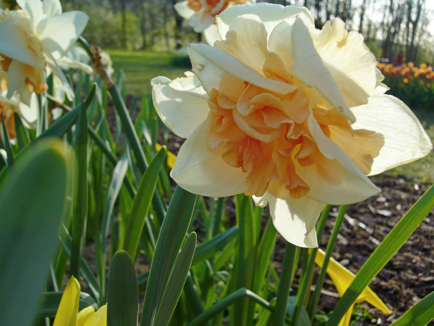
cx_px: 217
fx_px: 439
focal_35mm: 35
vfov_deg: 40.7
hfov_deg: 52.6
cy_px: 163
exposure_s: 1/200
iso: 80
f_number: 5.6
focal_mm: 5.8
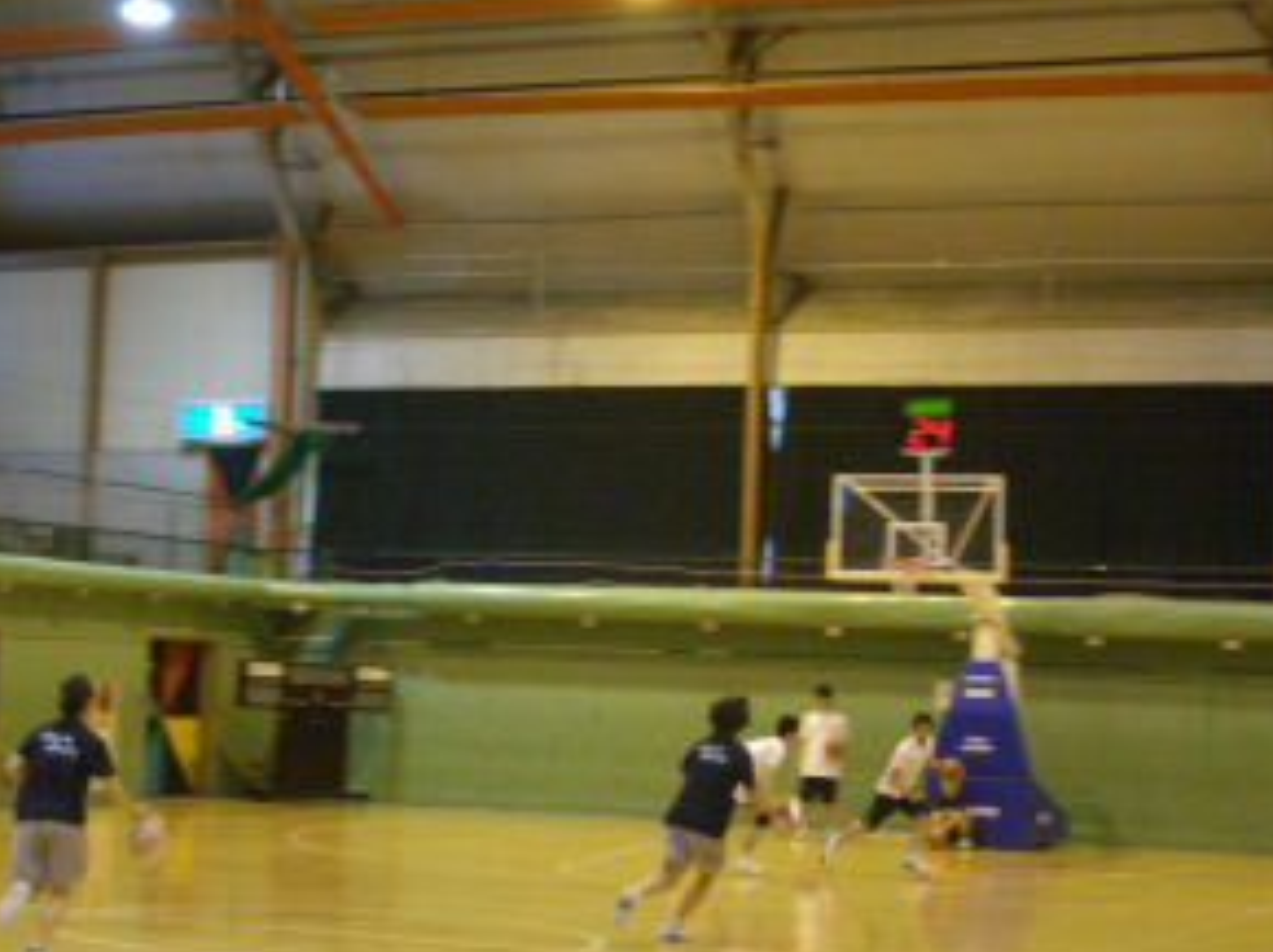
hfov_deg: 24.9
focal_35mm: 78
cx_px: 432
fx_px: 2866
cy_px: 614
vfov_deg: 18.8
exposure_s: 1/40
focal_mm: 8.2
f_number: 3.1
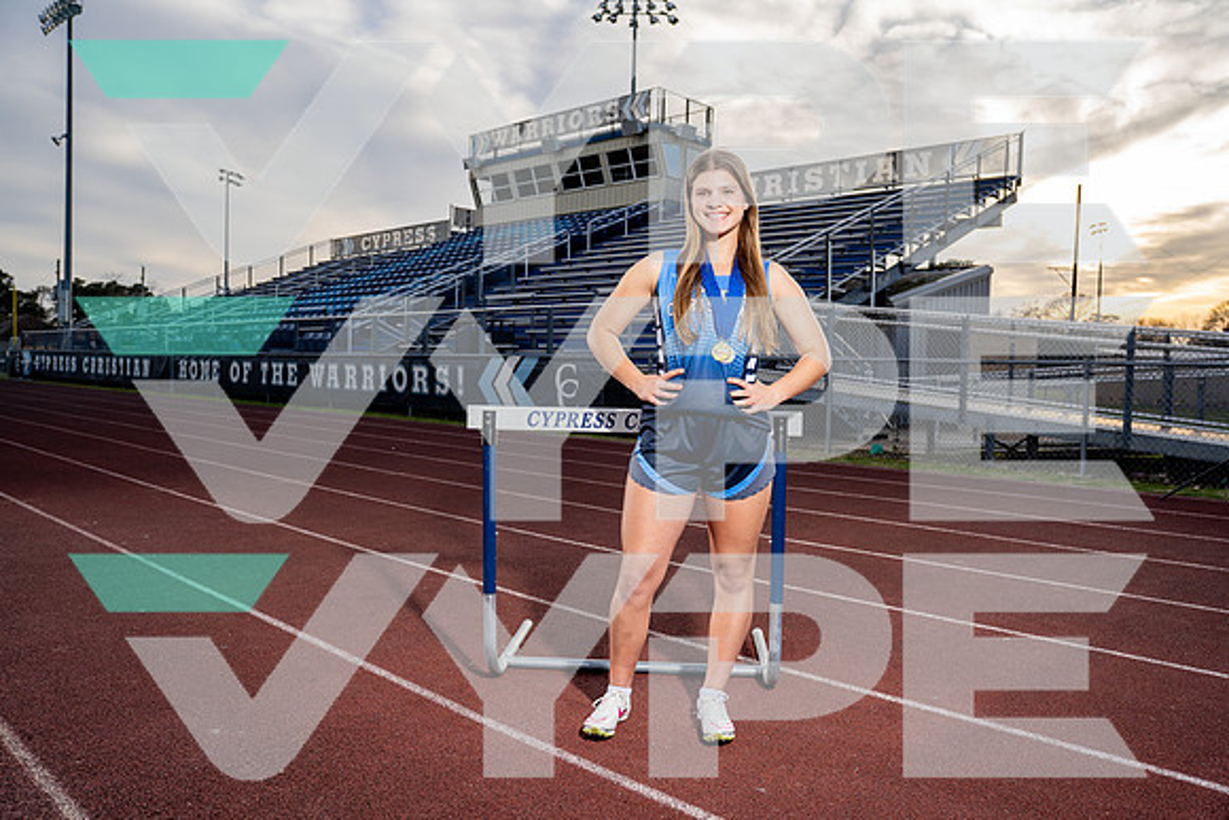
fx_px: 956
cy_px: 410
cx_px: 614
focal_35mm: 28
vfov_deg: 46.4
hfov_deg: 65.5
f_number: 4
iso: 100
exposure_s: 1/250
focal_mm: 28
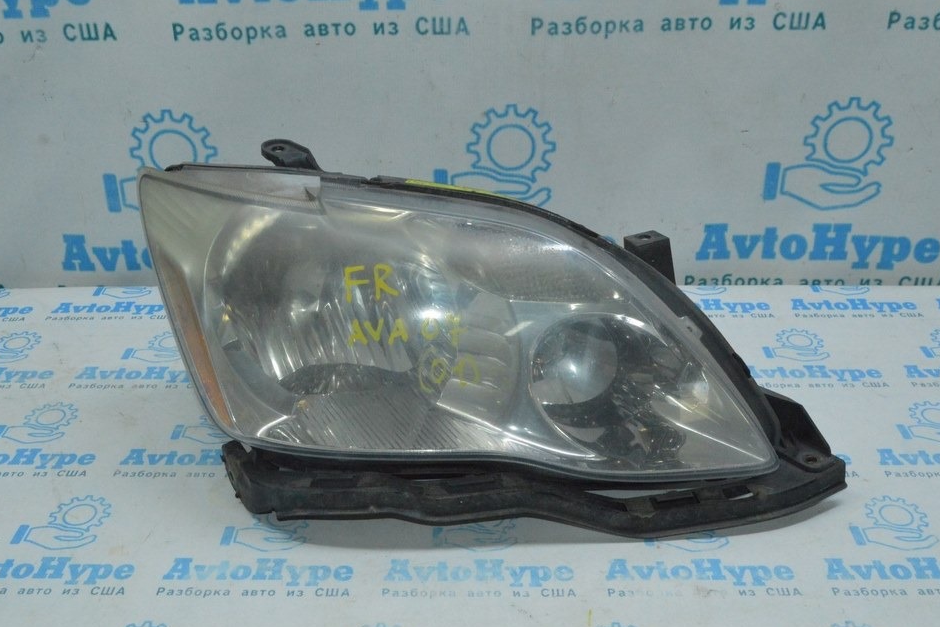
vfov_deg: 35.5
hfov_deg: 51.2
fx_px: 980
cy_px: 324
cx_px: 452
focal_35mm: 38
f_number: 16
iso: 5000
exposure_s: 1/125
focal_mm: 23
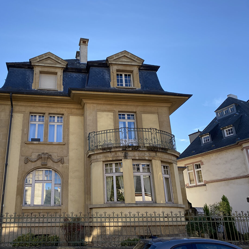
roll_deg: -0.9
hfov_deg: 51.6
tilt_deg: +21.3
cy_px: 125
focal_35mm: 31
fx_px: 252
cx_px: 85
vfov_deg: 52.5
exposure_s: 1/1447
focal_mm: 4.25
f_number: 1.8
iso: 32
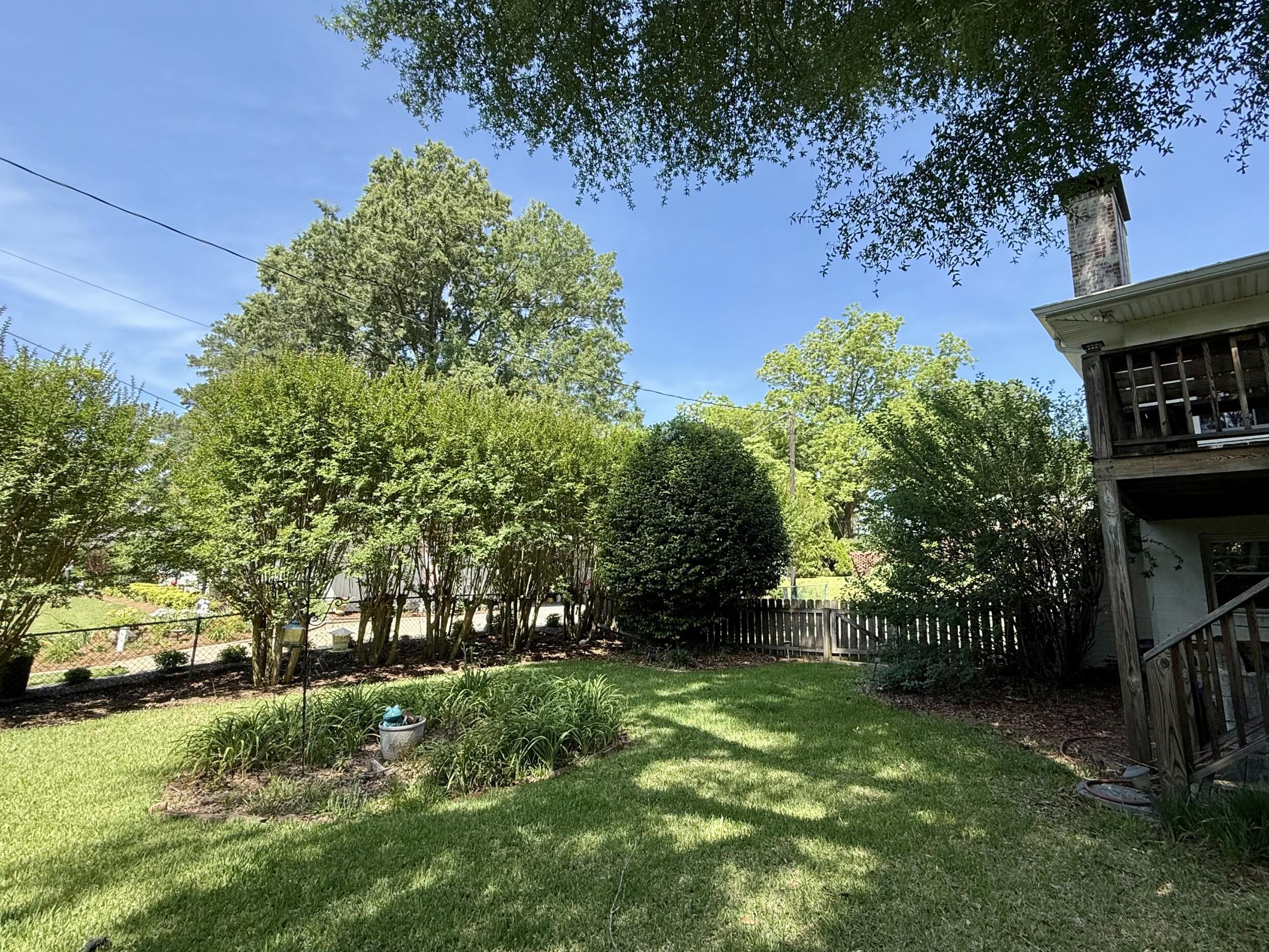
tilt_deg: +9.6
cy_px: 460
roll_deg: -1.5
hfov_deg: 90.8
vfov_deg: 74.7
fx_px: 623
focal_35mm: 17
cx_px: 687
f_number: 2.2
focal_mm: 2.22
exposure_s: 1/619
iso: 50
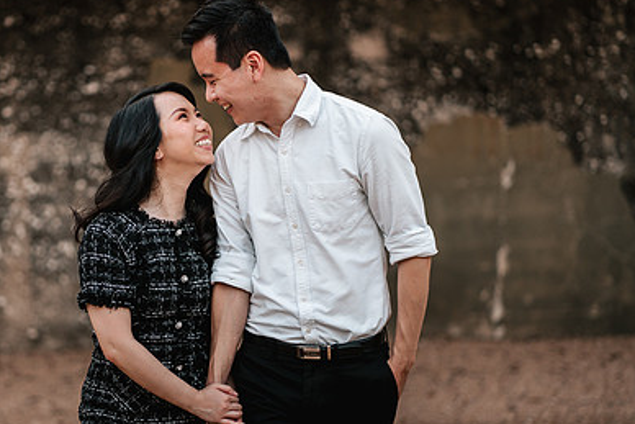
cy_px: 227
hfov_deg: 16.1
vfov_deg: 10.8
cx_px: 172
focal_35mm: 127
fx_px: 2241
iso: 200
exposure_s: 1/320
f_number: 1.8
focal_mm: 85
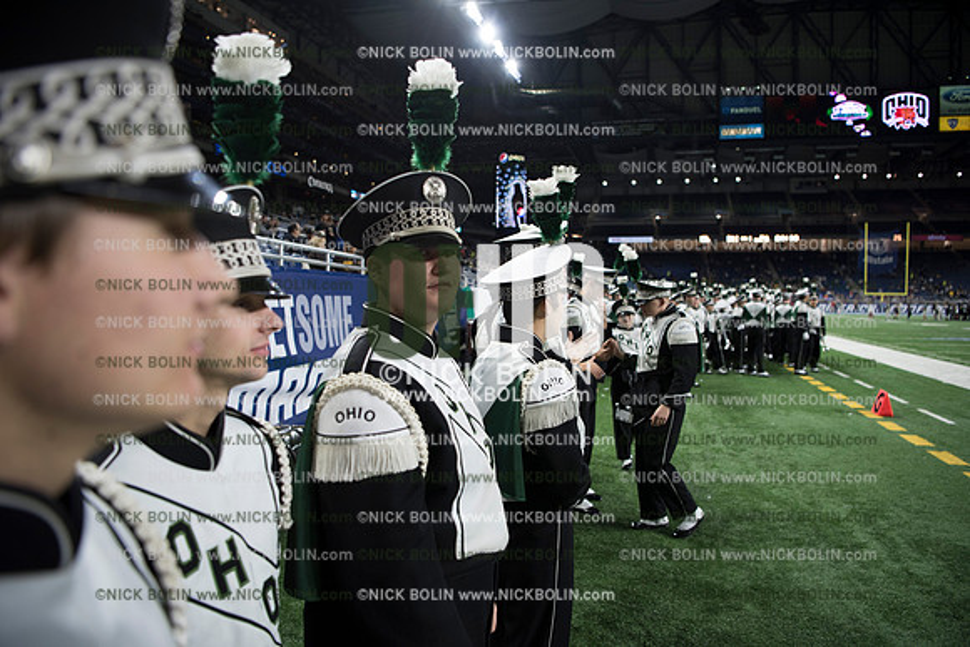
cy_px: 324
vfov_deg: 53.2
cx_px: 485
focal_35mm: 24
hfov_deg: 73.7
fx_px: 647
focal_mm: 24
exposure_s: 1/800
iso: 1250
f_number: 2.8
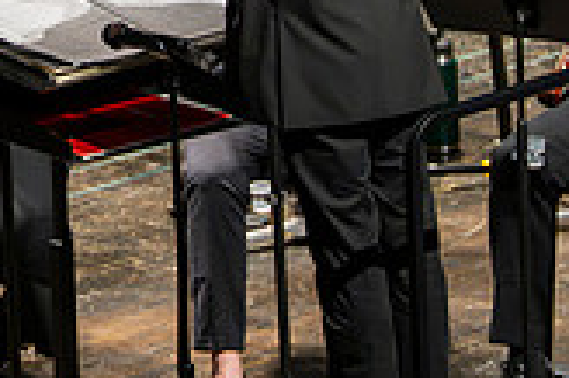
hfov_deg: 2.9
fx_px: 11179
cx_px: 7
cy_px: -262
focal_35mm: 708
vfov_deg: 1.9
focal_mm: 200
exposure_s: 1/640
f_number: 2.8
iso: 6400
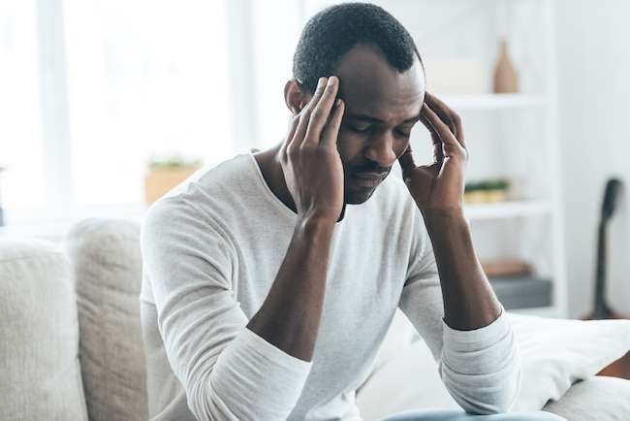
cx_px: 315
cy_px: 210
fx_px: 1576
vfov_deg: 15.2
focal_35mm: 90
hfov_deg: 22.6
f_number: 2.8
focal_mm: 90
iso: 640
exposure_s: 1/80
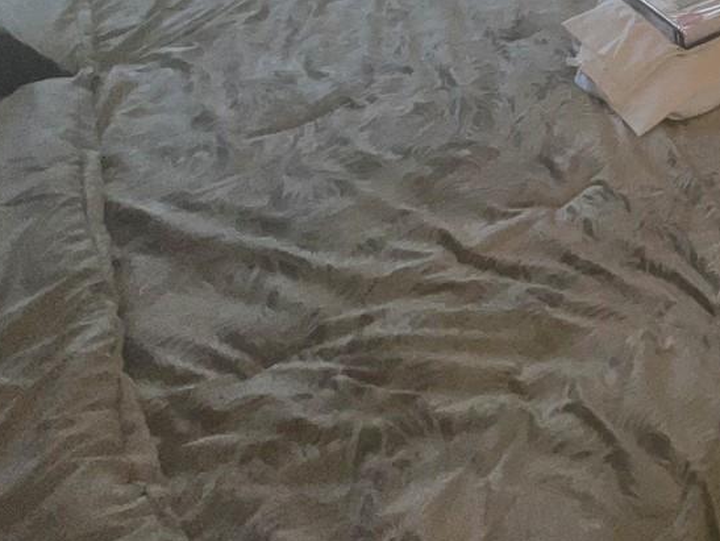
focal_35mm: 38
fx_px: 791
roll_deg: -0.8
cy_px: -244
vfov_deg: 27.7
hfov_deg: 35.6
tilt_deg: -8.6
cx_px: 908
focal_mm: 1.57
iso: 25
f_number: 1.8
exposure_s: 1/235
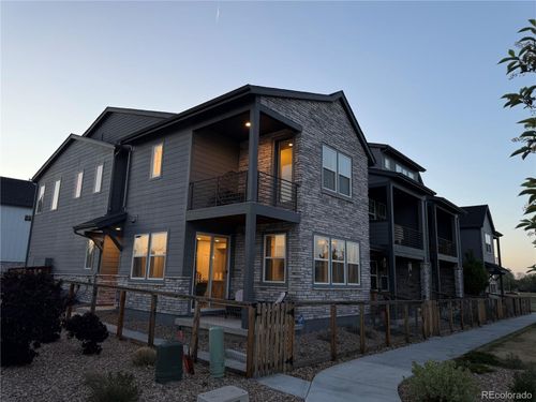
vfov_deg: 56.8
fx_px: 372
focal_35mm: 24
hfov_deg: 71.6
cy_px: 201
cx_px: 268
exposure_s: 1/120
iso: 80
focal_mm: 6.76
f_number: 1.78
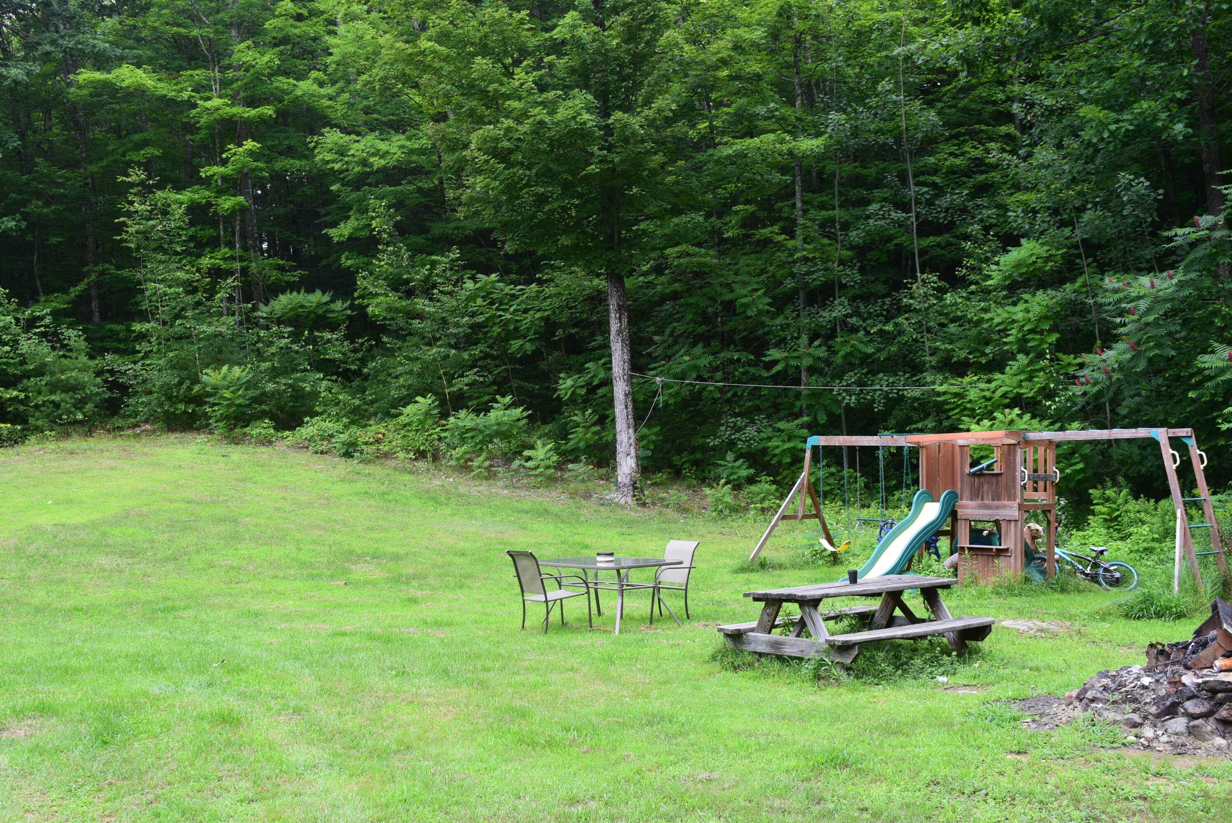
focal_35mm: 36
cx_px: 616
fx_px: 1233
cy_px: 412
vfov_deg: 36.9
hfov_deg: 53.1
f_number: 9
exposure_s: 1/125
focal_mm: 24
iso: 400
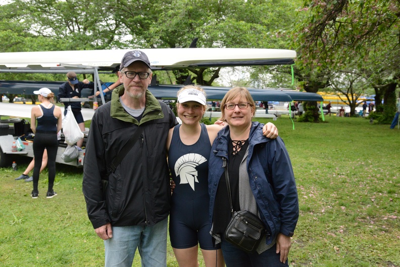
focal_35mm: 35
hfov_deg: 54.4
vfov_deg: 37.9
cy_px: 134
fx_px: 389
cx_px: 200
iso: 5000
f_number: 5
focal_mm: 35
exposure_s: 1/6400
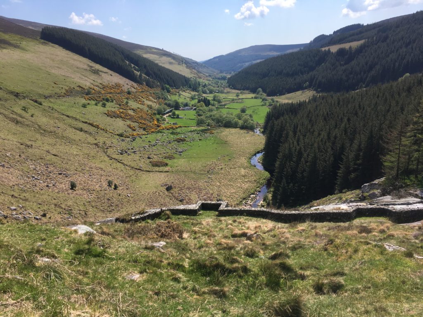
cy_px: 158
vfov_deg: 48.2
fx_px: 354
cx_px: 212
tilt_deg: -14.1
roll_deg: +2.2
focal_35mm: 29
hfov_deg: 61.7
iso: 25
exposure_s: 1/1374
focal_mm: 4.15
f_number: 2.2
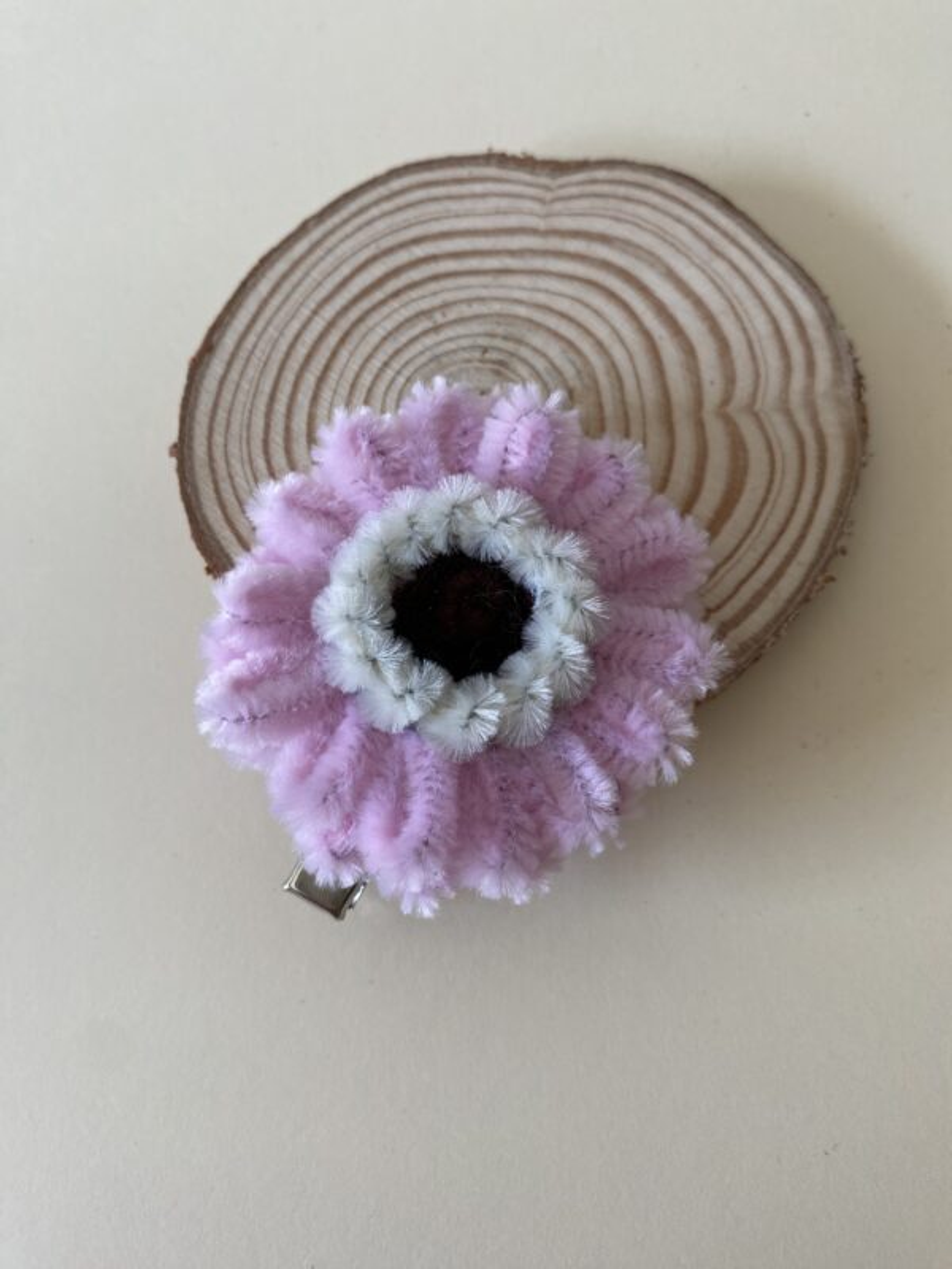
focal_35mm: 25
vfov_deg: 69.4
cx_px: 476
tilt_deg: -73.2
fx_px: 917
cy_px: 634
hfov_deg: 54.9
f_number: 1.8
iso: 125
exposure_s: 1/115
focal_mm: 4.25
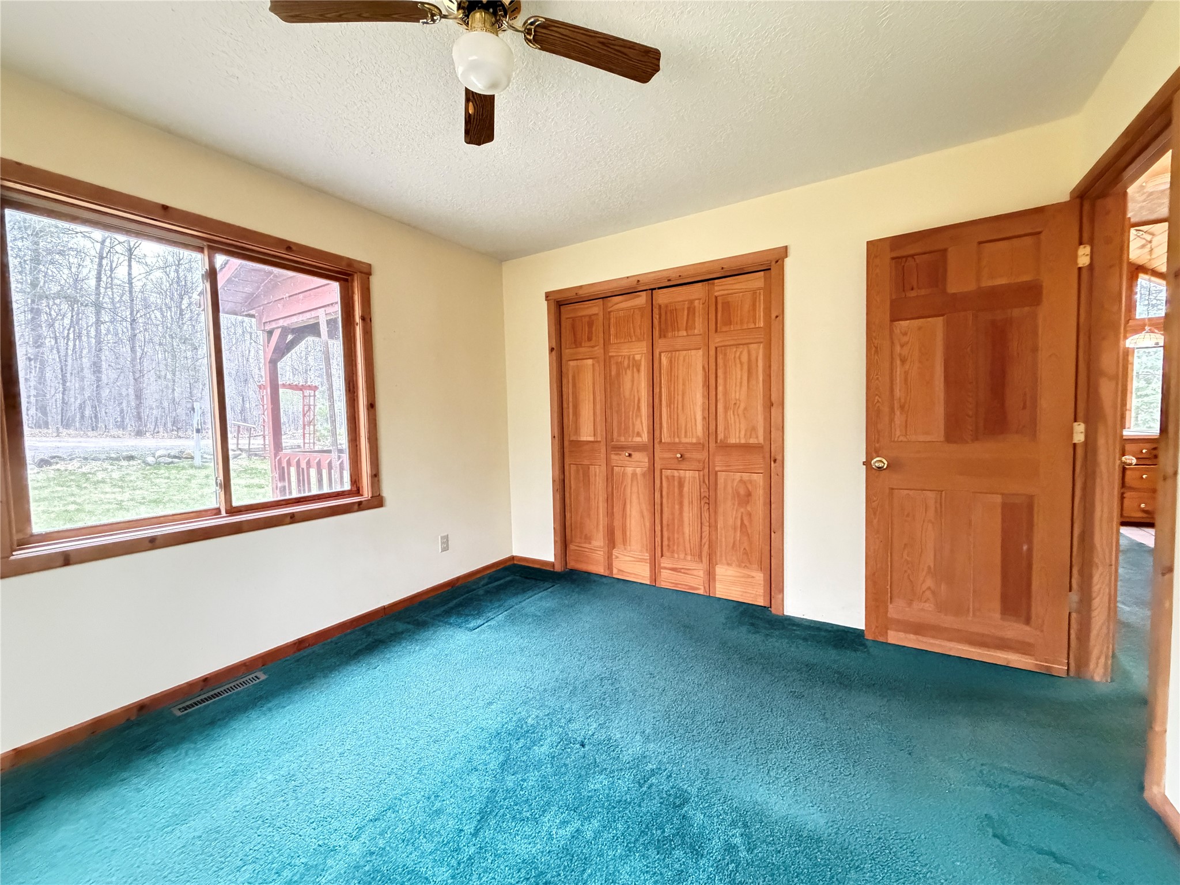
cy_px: 442
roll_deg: +1.4
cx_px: 590
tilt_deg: -3.0
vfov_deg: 85.7
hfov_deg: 102.1
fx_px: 477
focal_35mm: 14
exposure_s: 1/60
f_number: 2.2
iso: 1250
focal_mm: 2.22
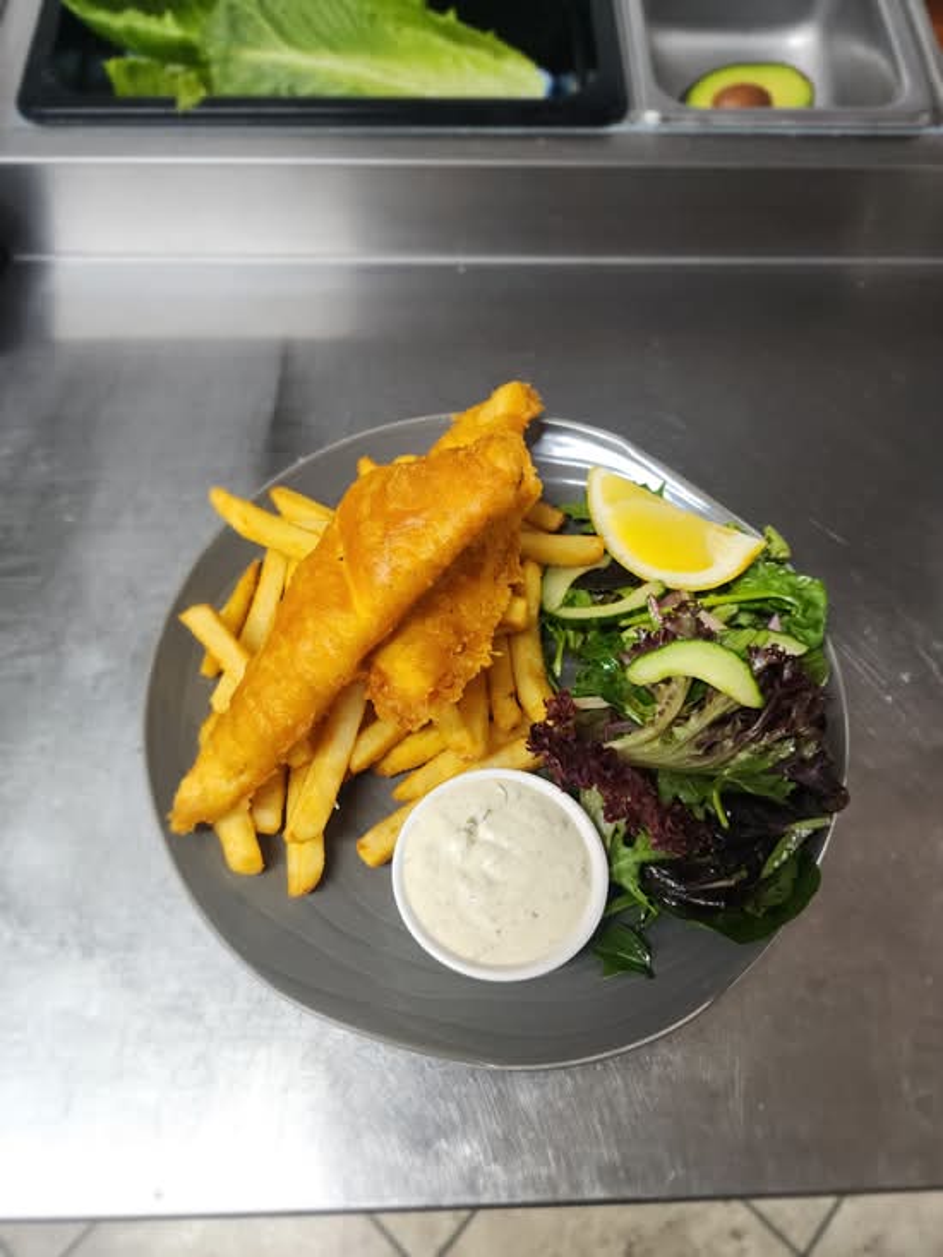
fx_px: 835
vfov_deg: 73.9
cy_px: 628
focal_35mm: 23
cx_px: 472
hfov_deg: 58.9
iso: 200
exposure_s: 1/50
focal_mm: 6.4
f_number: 1.8
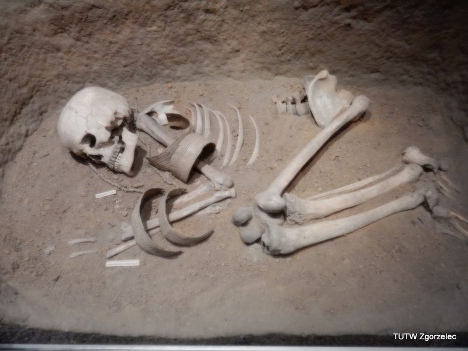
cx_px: 234
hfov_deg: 69.4
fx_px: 338
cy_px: 176
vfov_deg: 54.9
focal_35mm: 25
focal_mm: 4.5
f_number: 3.7
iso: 400
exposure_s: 1/25
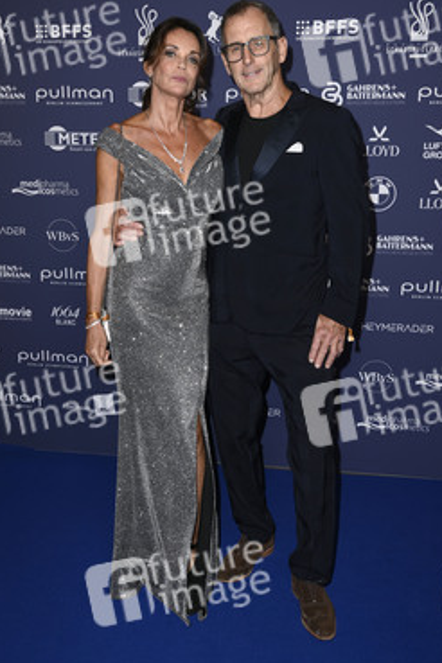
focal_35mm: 39
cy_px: 314
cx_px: 230
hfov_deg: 34.2
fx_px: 718
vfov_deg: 49.5
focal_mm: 36
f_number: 5.6
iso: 320
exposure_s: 1/250
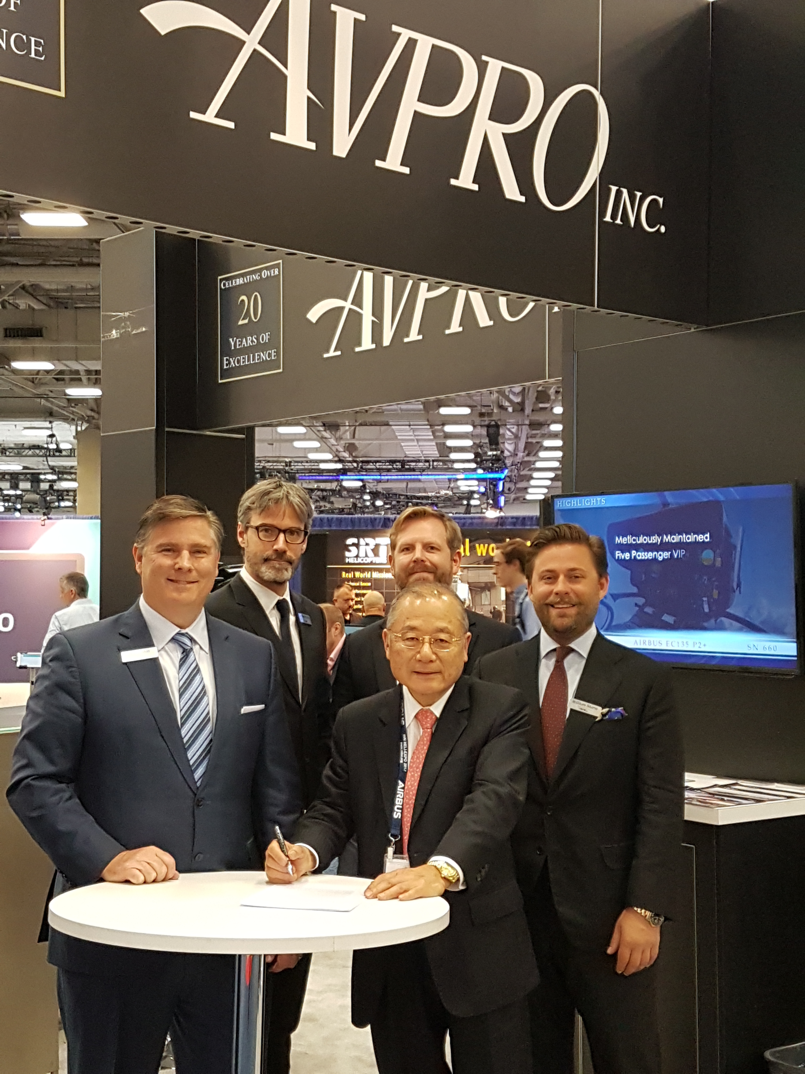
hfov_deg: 53.1
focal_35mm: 26
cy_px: 537
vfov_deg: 67.3
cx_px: 402
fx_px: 806
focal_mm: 4.2
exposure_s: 1/60
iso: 200
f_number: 1.7
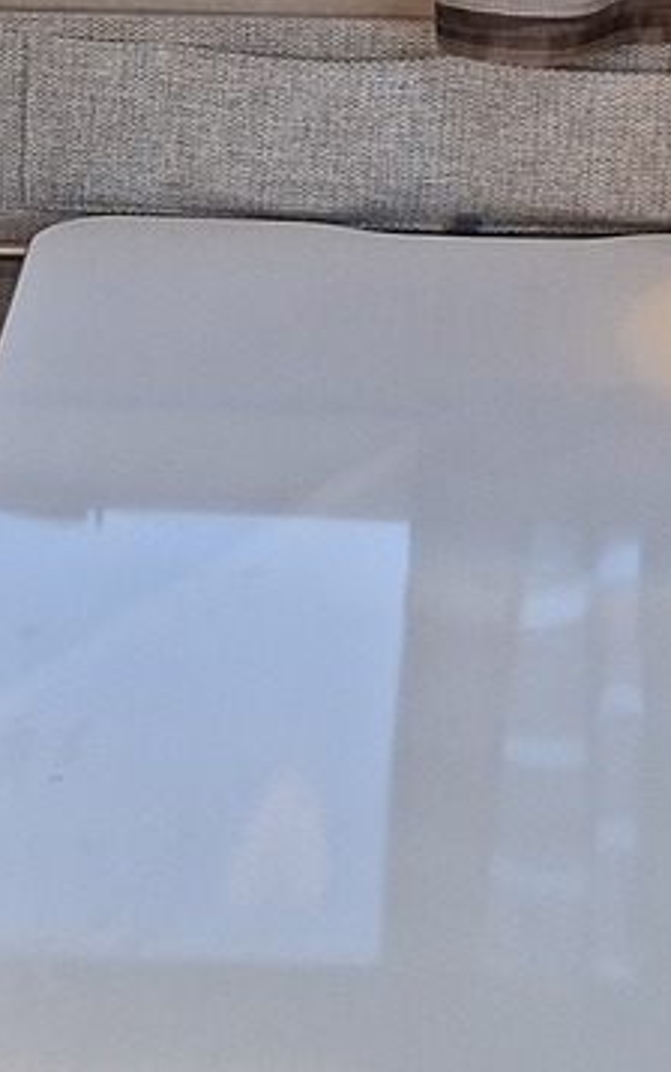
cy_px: 222
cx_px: 135
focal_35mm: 98
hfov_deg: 13.3
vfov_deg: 21.0
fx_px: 2865
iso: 50
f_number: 1.8
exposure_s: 1/141
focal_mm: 5.54
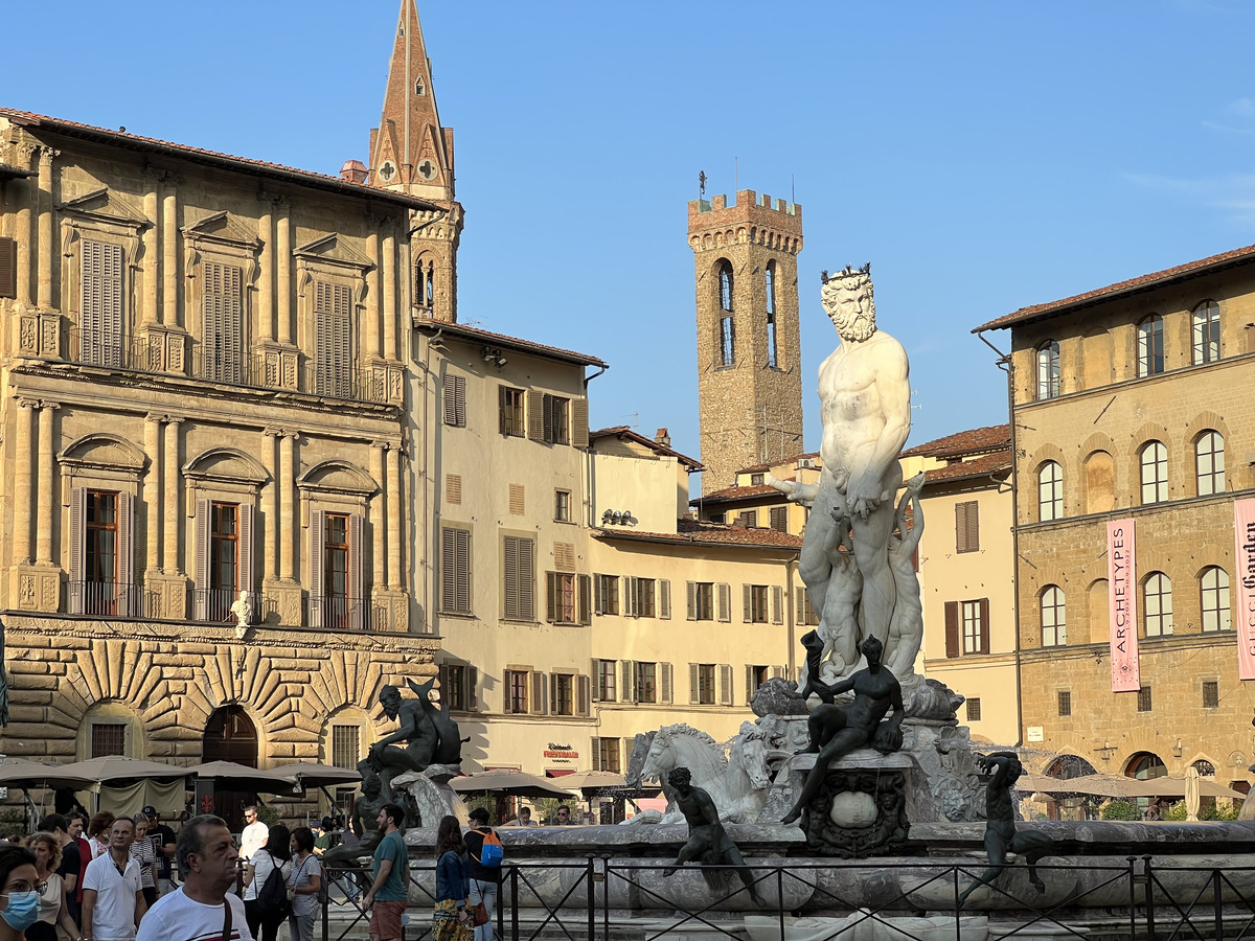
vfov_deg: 19.1
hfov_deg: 25.3
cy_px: 470
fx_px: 2792
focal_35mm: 77
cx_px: 628
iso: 32
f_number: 2.8
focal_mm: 9
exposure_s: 1/392
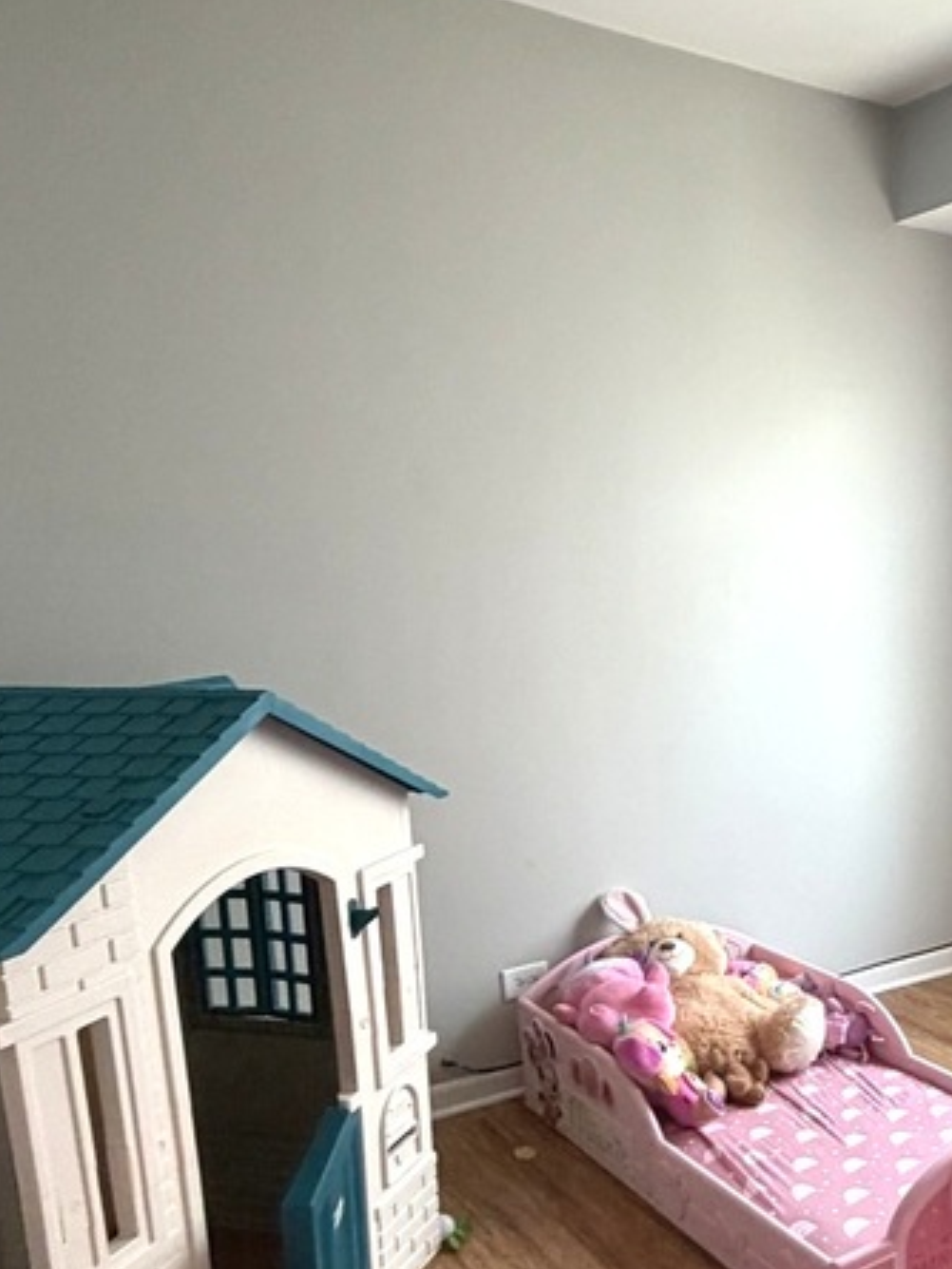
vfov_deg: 53.1
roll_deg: +0.9
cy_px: 830
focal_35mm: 34
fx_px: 1246
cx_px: 838
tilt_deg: -10.8
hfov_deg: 39.1
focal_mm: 2.22
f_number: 2.2
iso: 400
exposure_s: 1/60
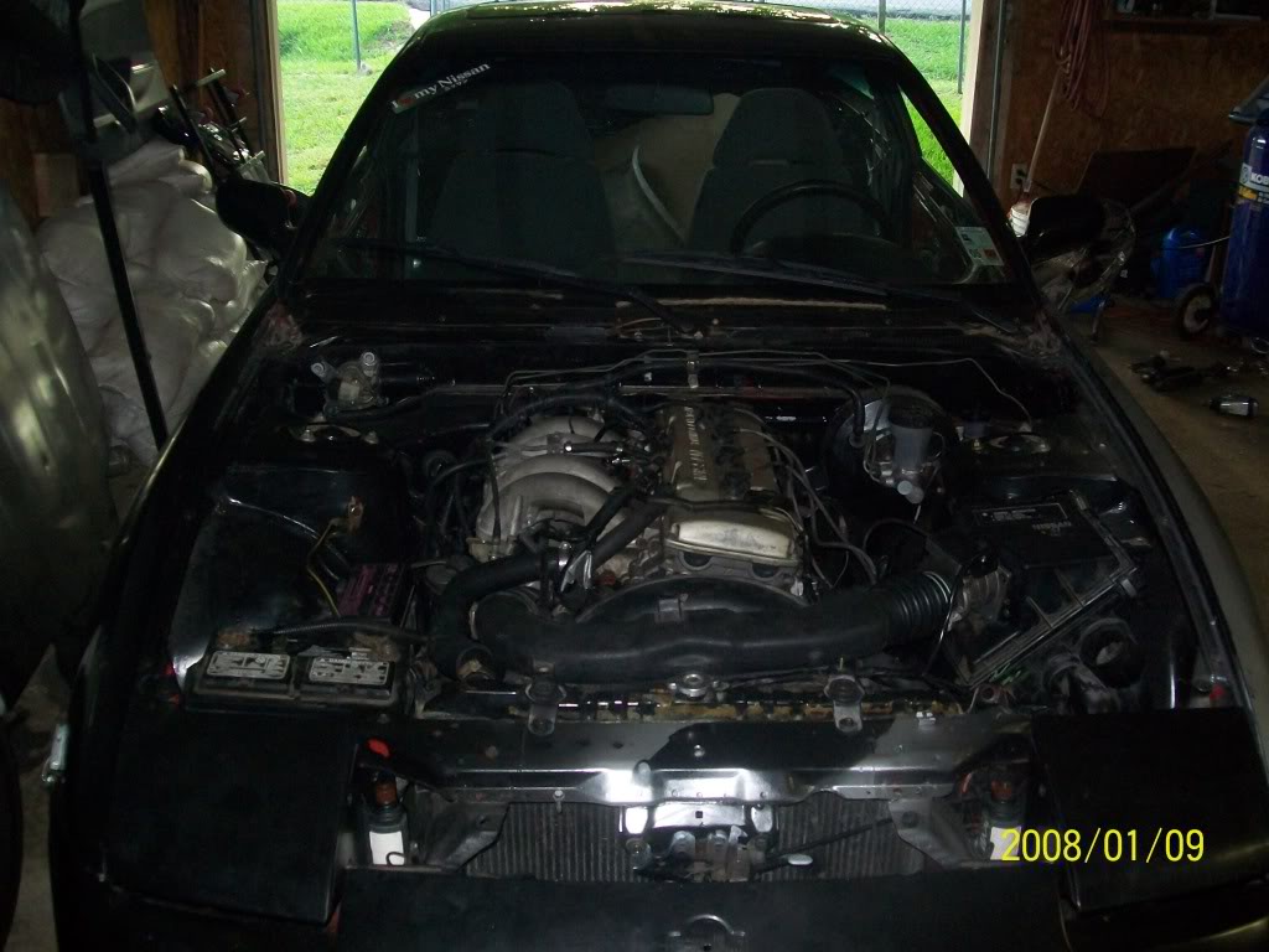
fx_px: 1320
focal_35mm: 36
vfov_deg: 39.7
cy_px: 476
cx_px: 634
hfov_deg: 51.4
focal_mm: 6
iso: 160
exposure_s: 1/60
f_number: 2.7
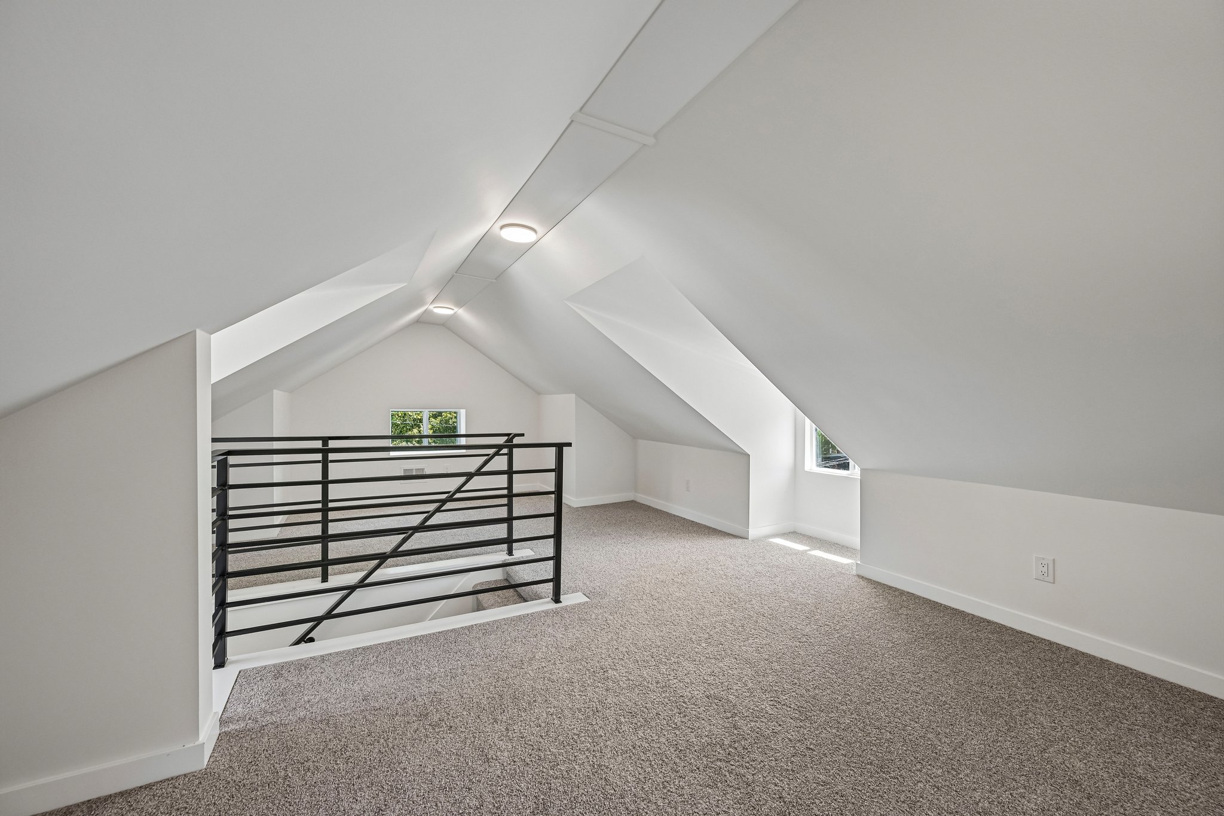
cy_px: 408
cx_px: 612
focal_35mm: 14
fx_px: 476
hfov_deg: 104.3
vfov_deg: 81.2
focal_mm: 14
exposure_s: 1/15
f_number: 8
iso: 400
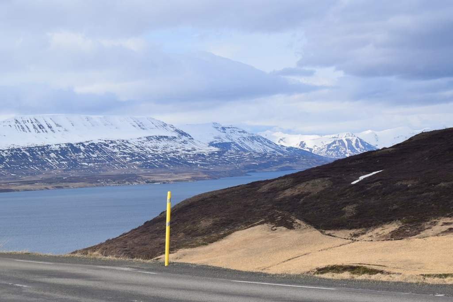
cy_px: 151
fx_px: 1038
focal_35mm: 82
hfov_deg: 24.6
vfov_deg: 16.6
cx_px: 226
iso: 200
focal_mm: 55
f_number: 10
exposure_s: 1/500
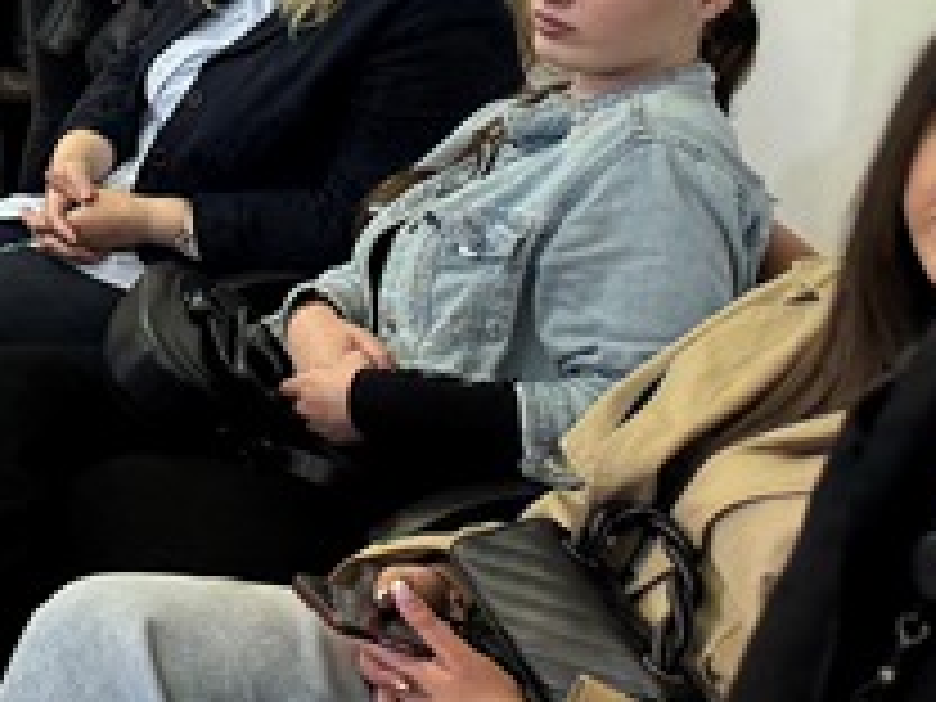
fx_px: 3191
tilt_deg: -5.3
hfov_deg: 13.1
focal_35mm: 118
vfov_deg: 12.2
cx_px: -1233
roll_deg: -0.8
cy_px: -220
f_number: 1.78
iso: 125
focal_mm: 6.76
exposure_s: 1/100
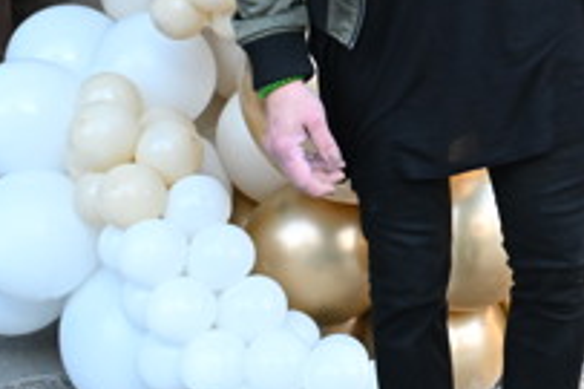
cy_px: 0
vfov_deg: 10.8
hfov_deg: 15.0
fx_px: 2042
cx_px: 889
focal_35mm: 126
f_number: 5
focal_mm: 37
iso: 5000
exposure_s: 1/250
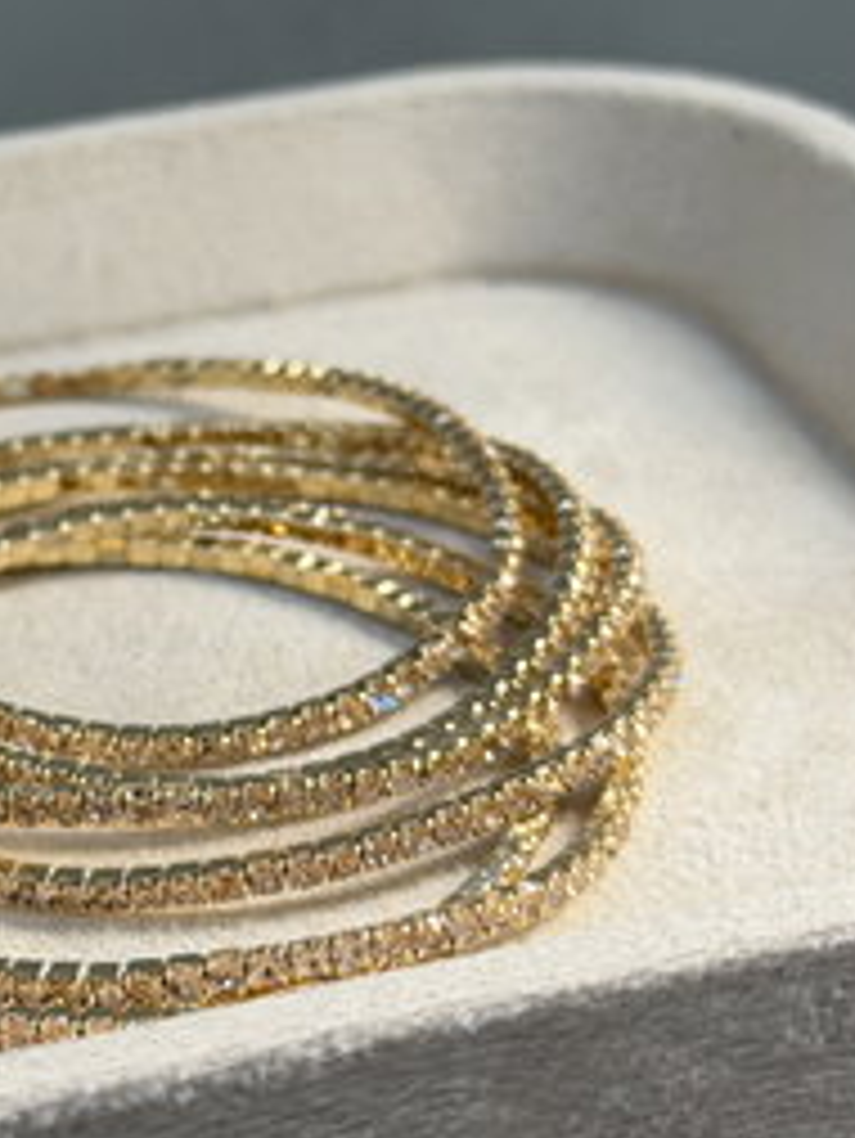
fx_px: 3323
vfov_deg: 19.3
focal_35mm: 101
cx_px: 162
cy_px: 335
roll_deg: +3.8
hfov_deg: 14.6
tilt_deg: -27.7
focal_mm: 6.76
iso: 50
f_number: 1.78
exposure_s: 1/100
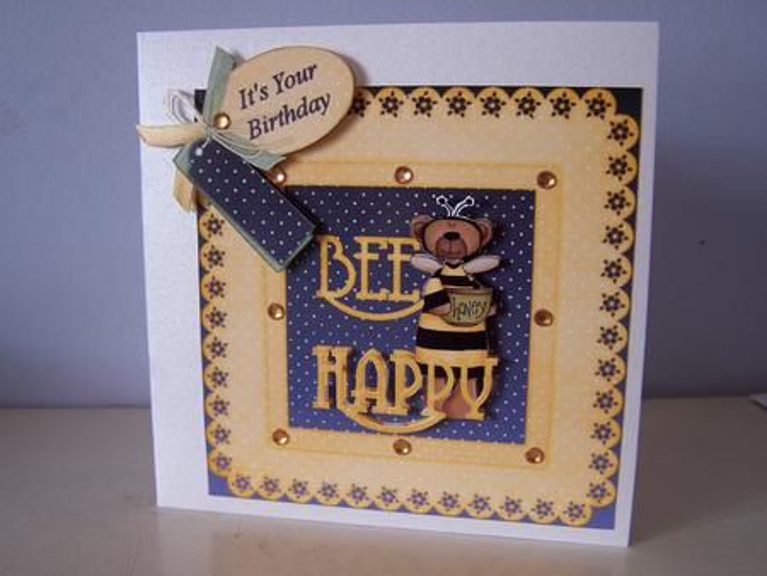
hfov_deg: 49.0
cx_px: 384
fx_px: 842
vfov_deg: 37.8
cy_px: 288
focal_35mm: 38
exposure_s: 1/30
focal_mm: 6.3
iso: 100
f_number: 2.8
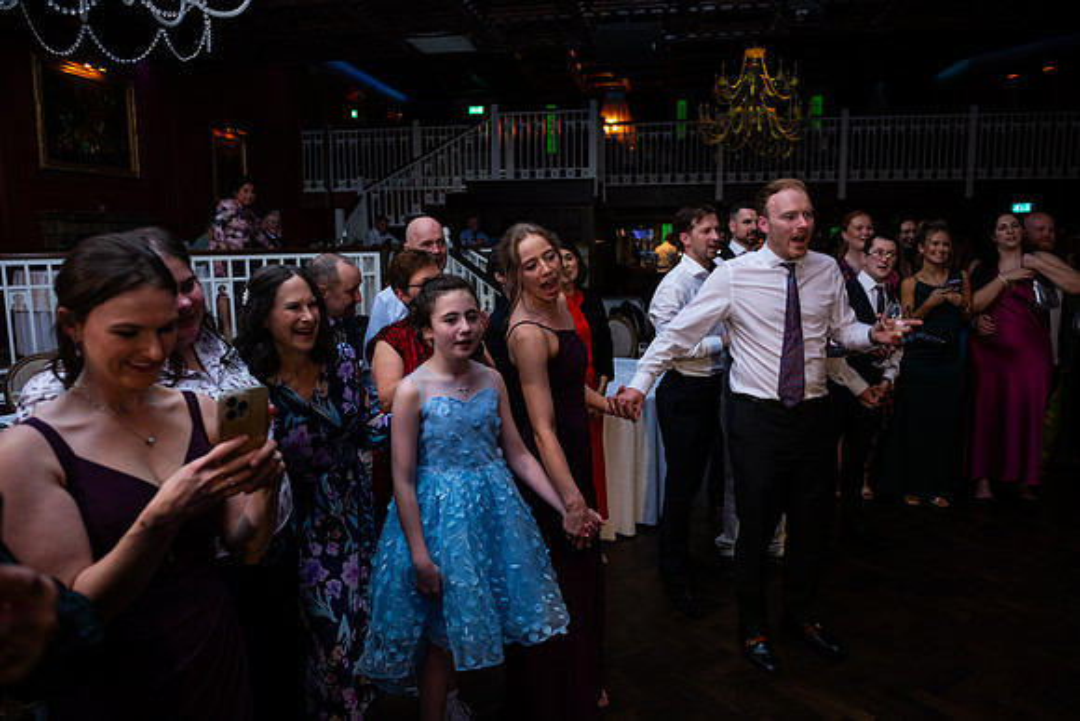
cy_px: 360
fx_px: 720
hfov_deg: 73.7
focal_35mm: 24
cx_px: 540
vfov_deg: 53.2
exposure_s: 1/160
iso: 800
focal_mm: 24
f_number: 3.5
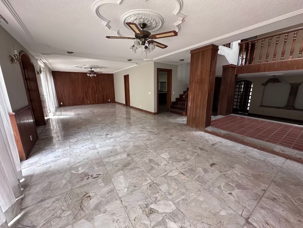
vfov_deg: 85.7
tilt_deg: -11.7
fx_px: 123
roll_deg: +0.3
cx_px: 152
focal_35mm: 14
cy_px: 114
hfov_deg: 102.1
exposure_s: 1/99
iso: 200
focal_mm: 2.22
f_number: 2.2
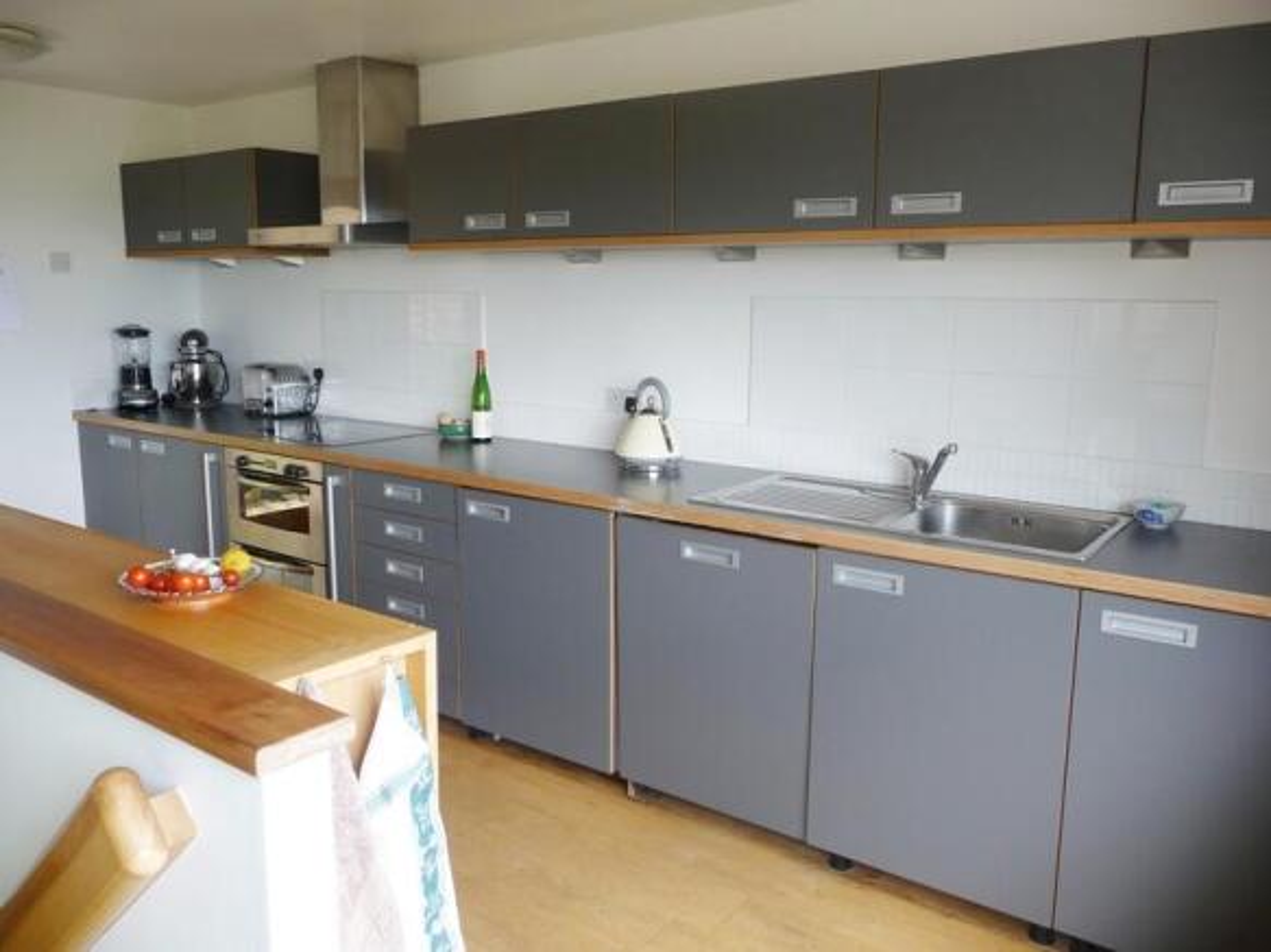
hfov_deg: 63.5
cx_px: 636
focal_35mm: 28
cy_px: 476
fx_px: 1028
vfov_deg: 49.7
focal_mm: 4.7
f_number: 3.3
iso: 100
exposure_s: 1/30
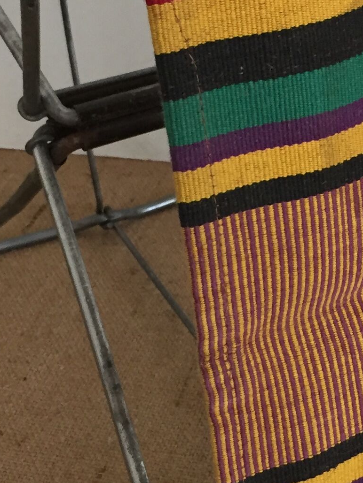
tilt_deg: -28.1
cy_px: 158
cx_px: 260
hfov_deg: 16.0
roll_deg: +3.1
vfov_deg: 21.2
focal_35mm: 92
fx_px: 1286
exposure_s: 1/33
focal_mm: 4.15
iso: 160
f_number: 2.2
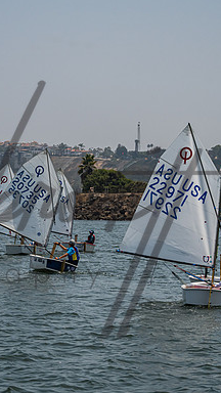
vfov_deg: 13.8
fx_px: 1625
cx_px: 61
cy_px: 197
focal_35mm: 156
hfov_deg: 7.8
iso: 320
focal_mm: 95
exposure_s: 1/4000
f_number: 6.3
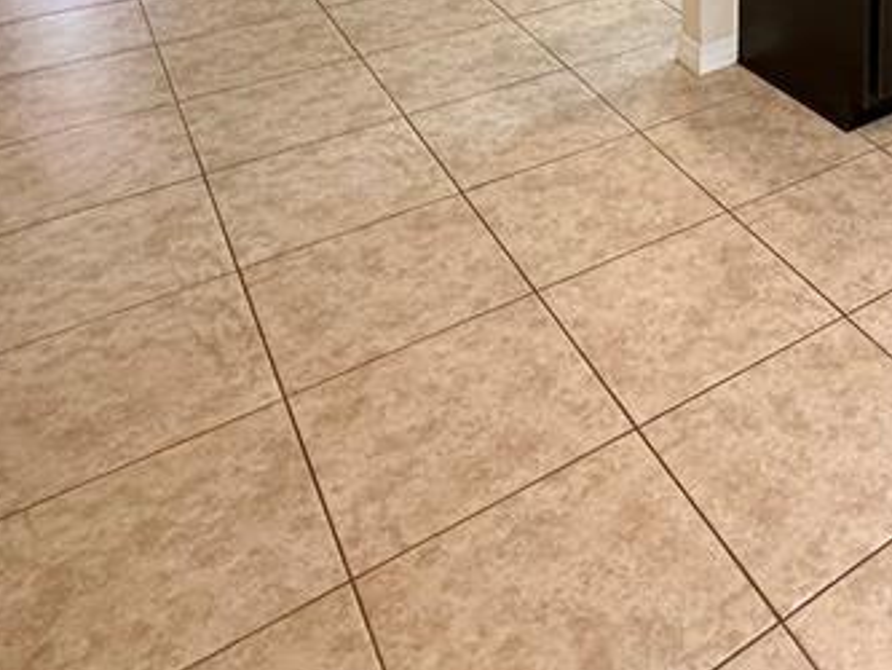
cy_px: -316
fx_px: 1108
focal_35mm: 43
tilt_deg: -5.0
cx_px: 921
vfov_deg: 25.7
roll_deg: -1.7
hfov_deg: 38.2
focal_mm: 2.22
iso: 200
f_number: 2.2
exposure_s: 1/120
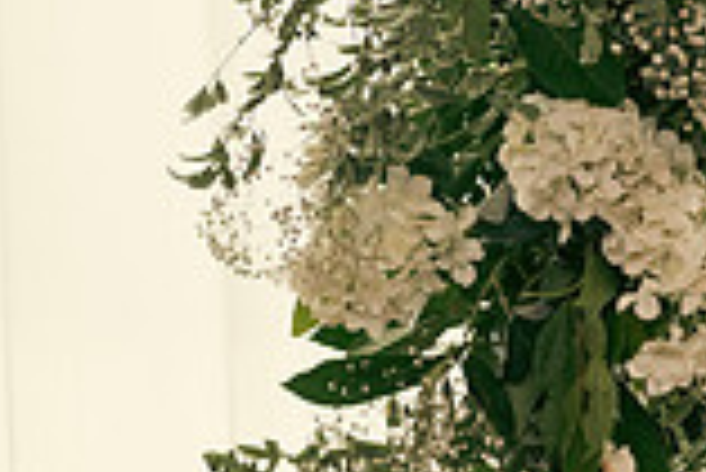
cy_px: 2
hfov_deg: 10.5
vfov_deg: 7.4
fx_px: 3631
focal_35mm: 185
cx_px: 1210
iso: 640
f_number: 3.5
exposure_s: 1/160
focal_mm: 50
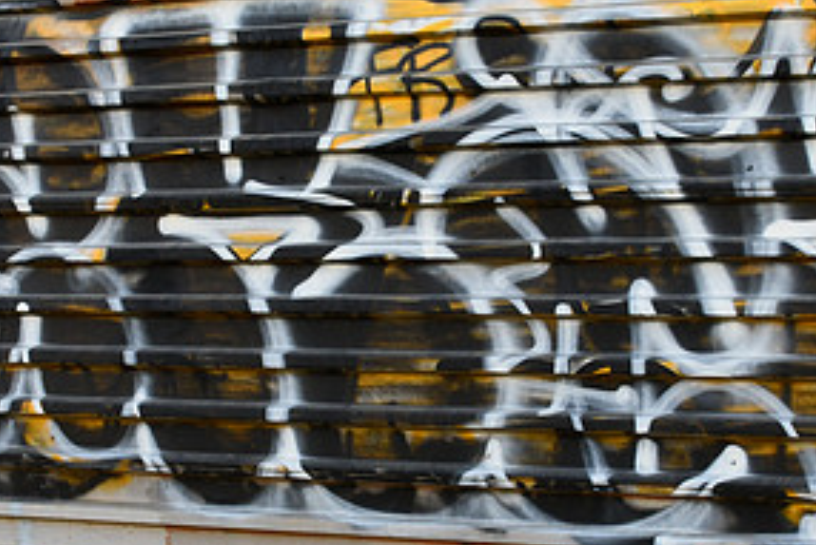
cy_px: 272
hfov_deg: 27.6
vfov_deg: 18.7
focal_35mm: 73
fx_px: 1655
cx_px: 485
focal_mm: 24
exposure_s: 1/250
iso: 280
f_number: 5.6
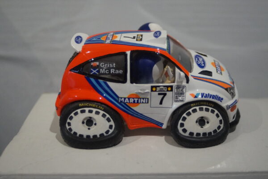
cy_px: 90
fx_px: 391
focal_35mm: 52
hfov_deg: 37.9
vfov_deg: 25.8
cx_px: 134
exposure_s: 1/160
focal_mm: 35
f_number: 4
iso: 2500
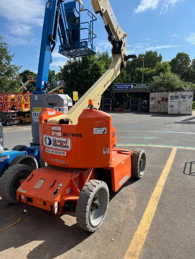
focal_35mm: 26
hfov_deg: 53.1
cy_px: 130
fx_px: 195
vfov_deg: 67.3
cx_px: 98
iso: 50
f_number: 1.6
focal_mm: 5.1
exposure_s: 1/3135
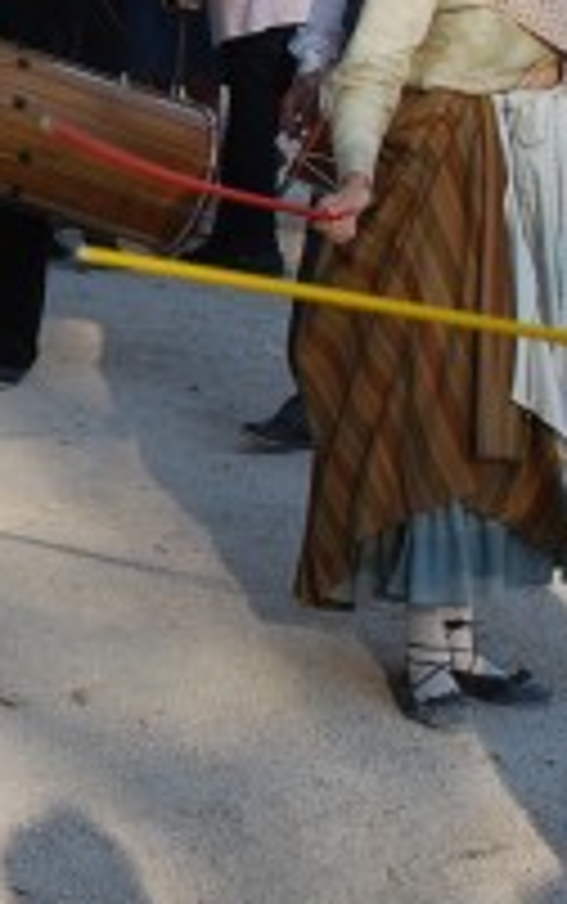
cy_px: 16
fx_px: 3306
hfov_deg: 9.4
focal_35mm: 134
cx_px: -414
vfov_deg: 15.3
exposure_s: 1/160
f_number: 6.3
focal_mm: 22
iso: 100
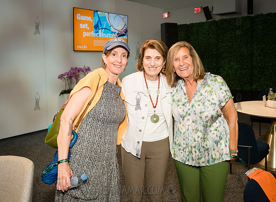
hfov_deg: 57.8
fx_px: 250
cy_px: 77
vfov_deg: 43.6
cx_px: 145
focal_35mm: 32
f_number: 4.5
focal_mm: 24
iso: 4000
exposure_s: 1/320
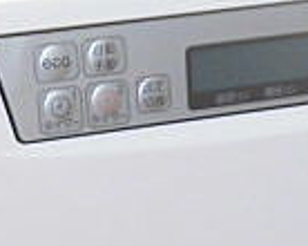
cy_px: 463
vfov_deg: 10.0
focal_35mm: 145
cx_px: 221
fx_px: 1320
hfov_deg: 13.3
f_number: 3.5
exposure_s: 1/60
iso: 100
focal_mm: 5.81
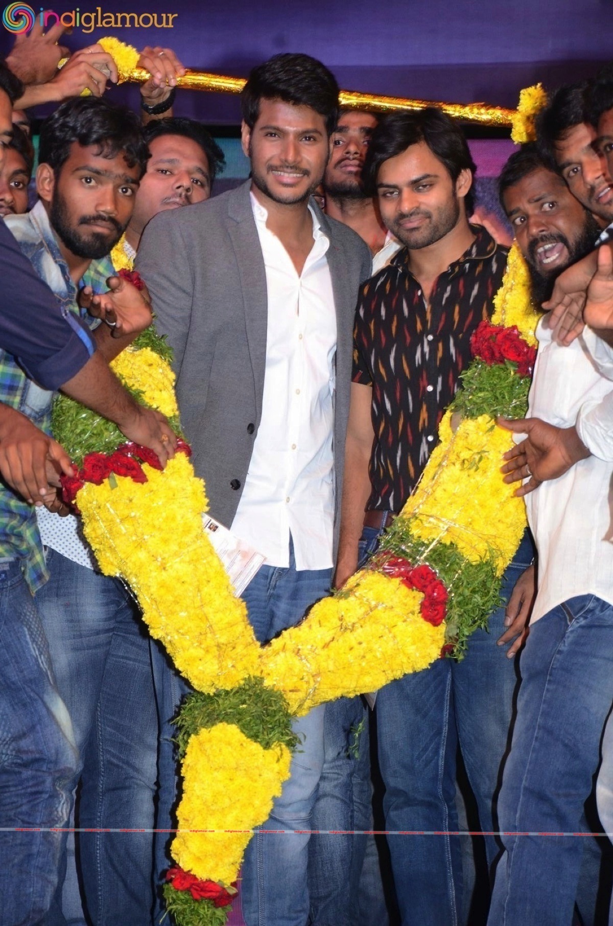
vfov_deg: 13.1
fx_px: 4040
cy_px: 463
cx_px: 306
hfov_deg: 8.7
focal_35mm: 158
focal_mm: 105
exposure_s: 1/125
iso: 1250
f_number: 6.3
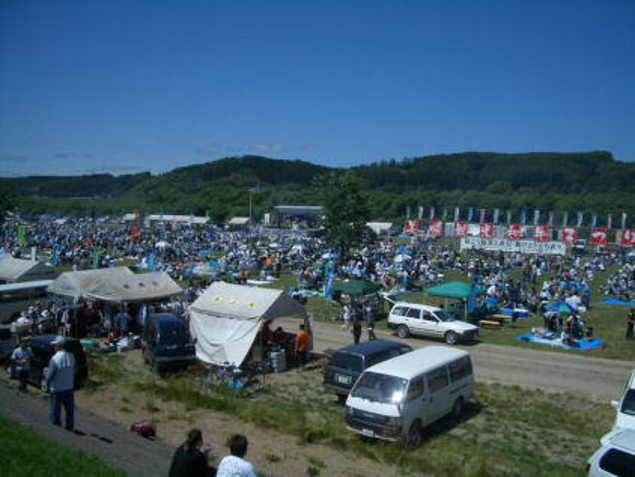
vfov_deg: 40.7
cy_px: 238
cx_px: 318
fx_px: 642
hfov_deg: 52.6
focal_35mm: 35
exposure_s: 1/1600
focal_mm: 5.8
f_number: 4.3
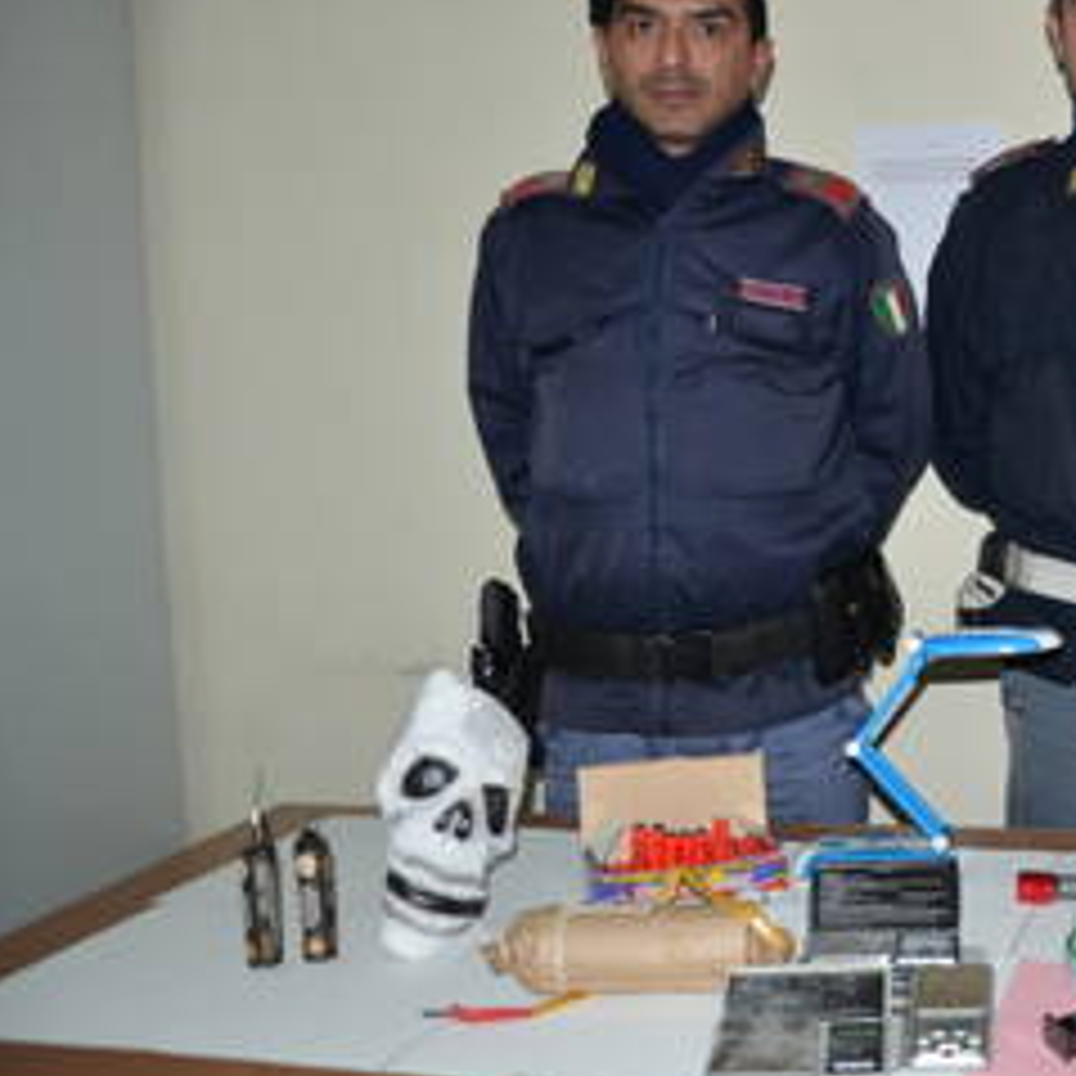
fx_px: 1547
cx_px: 1026
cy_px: 497
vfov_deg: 38.3
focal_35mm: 44
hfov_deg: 35.4
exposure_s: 1/60
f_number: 4
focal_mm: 18
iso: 400
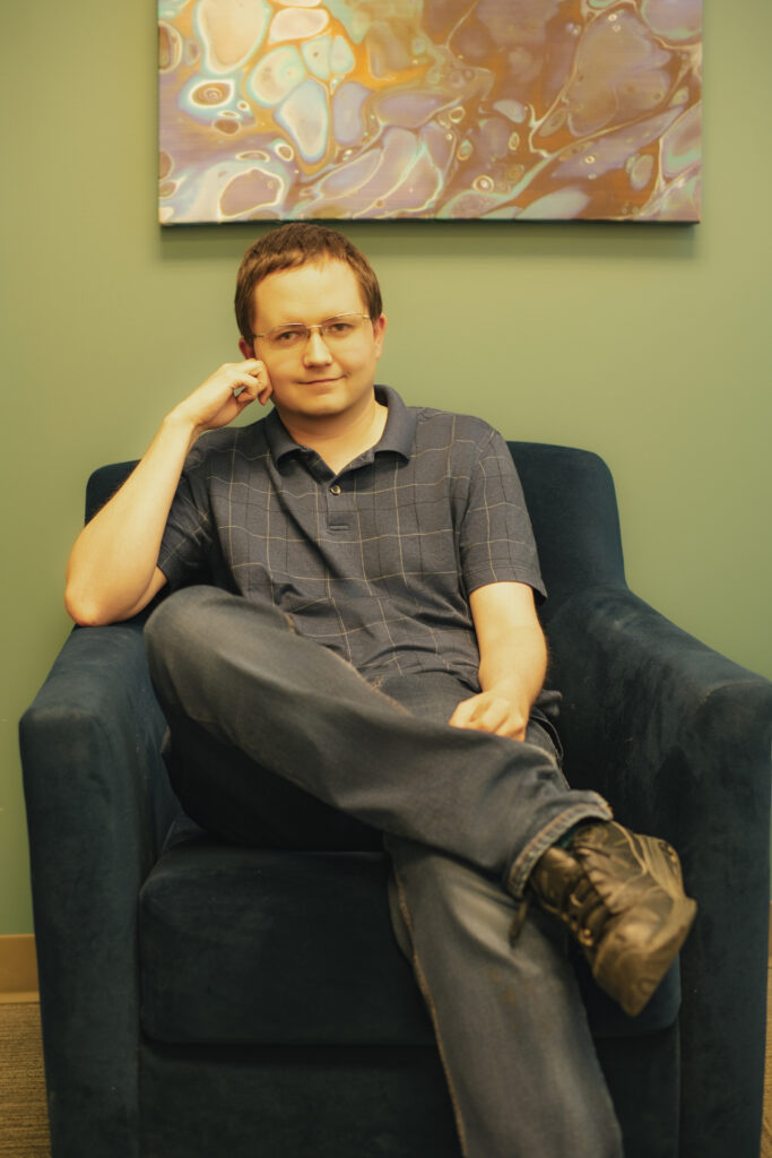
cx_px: 386
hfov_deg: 27.0
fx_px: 1608
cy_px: 579
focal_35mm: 50
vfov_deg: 39.6
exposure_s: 1/8
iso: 160
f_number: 2.8
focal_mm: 50
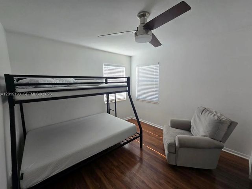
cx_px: 126
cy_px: 94
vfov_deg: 89.9
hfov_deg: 106.2
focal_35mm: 13
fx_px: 95
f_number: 2.2
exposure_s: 1/60
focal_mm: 2.2
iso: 50
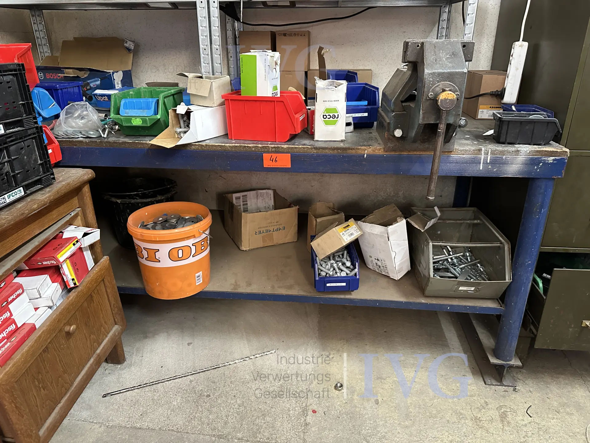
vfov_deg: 56.8
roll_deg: +0.5
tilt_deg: -21.0
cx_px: 295
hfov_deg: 71.6
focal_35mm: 24
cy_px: 222
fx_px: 409
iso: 640
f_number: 1.78
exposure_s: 1/50
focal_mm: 6.86
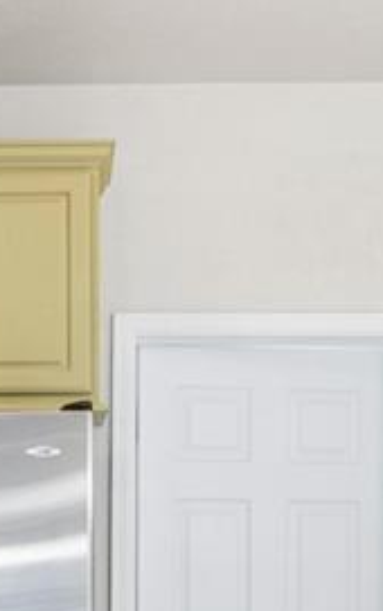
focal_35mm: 84
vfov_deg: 23.8
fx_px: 1399
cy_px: 578
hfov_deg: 15.3
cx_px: 2
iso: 800
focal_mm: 14
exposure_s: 1/2
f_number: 8
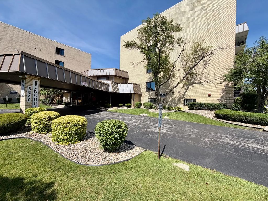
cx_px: 134
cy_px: 100
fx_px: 108
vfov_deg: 85.7
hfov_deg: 102.1
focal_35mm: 14
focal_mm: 2.22
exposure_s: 1/789
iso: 20
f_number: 2.2
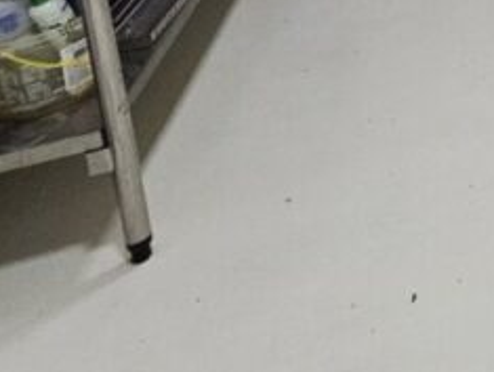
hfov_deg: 21.6
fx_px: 758
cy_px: -336
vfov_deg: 19.1
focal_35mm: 53
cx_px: 906
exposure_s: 1/60
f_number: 2.2
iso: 400
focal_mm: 2.2
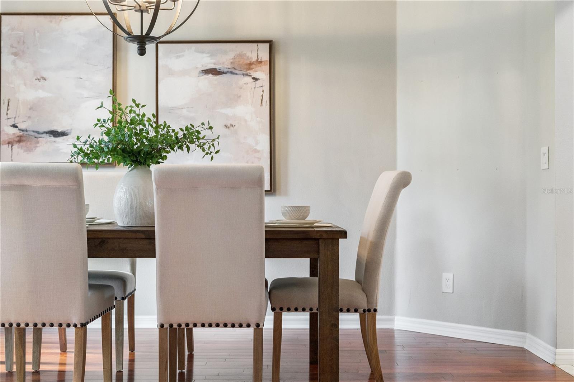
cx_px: 287
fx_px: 797
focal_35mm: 50
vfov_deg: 27.0
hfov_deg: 39.6
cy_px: 191
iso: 1600
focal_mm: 50
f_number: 3.5
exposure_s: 1/125
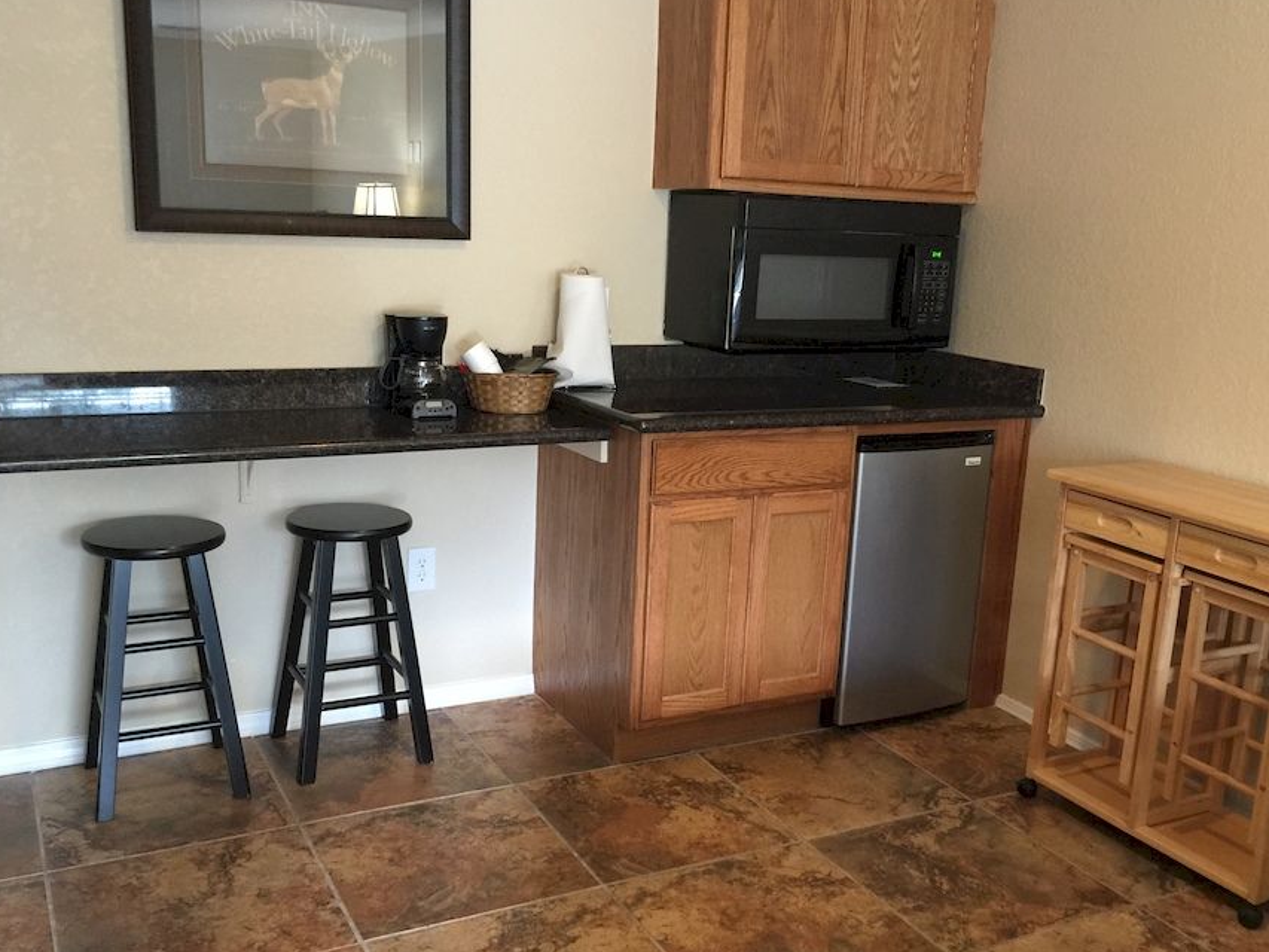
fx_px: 1247
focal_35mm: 34
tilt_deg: -13.1
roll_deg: -3.9
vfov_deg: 41.8
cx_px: 680
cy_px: 515
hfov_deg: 53.9
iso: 100
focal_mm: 4.15
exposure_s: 1/10
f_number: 2.2
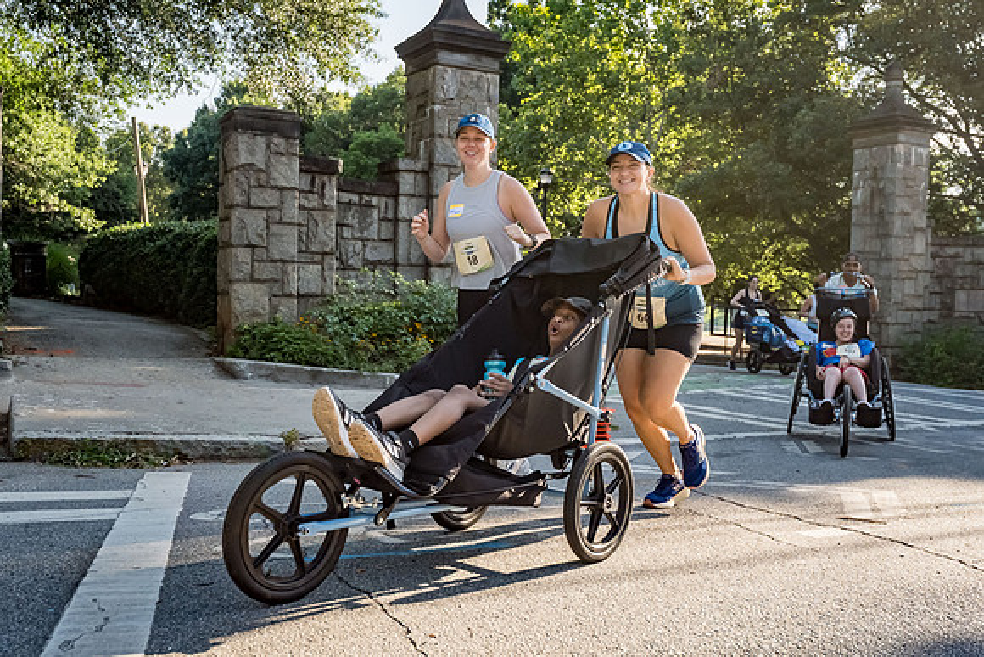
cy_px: 320
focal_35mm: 34
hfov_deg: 56.4
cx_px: 492
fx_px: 918
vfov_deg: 39.4
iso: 1600
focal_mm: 25
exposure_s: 1/2500
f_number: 4.5
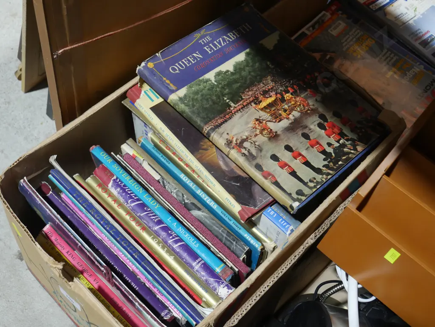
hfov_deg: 38.2
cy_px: 164
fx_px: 629
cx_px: 218
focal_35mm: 50
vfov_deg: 29.1
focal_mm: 25
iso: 640
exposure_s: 1/60
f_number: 5.3
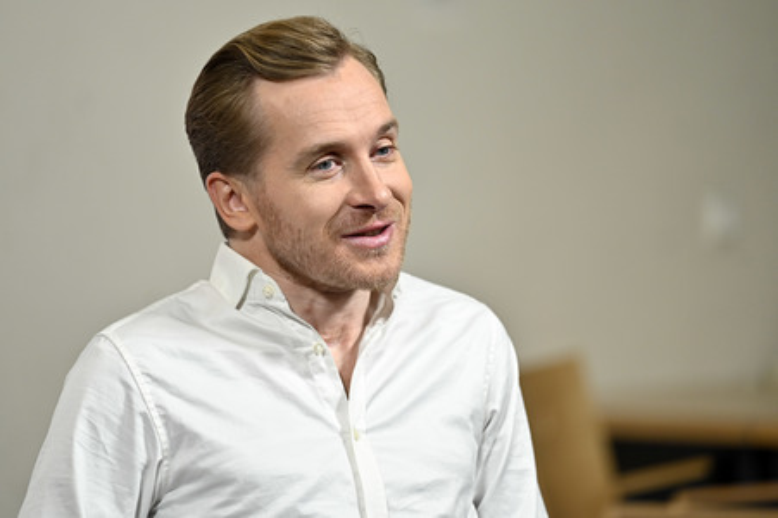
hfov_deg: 10.3
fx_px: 4319
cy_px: 259
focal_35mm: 200
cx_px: 389
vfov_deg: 6.9
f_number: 2.8
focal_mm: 200
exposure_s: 1/640
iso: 1000
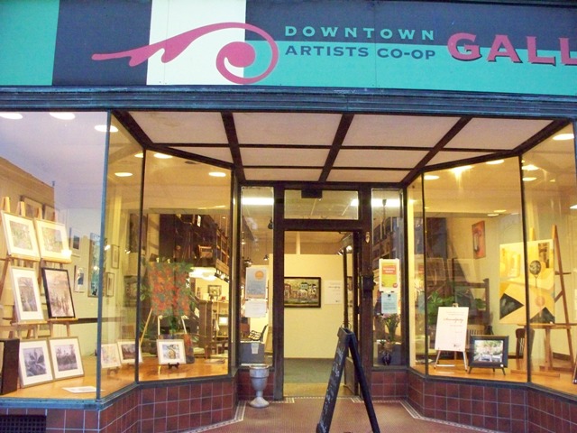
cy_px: 216
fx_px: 600
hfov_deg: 51.4
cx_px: 288
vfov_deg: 39.7
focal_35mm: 36
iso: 1250
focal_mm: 7.54
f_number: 2.8
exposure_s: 1/60
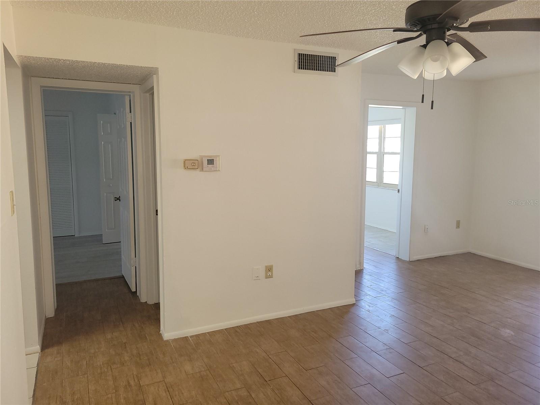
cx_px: 270
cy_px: 202
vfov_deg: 53.1
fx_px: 406
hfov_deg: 67.3
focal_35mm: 26
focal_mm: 5.4
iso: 100
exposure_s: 1/60
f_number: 1.8
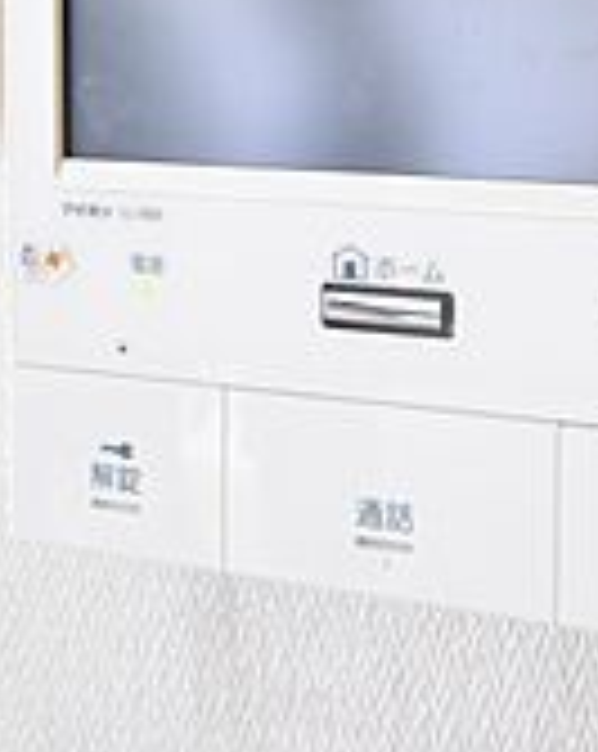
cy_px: -14
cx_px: 405
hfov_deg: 21.1
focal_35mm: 72
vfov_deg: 25.1
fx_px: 1597
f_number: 5.6
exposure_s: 1/30
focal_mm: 20
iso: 1400
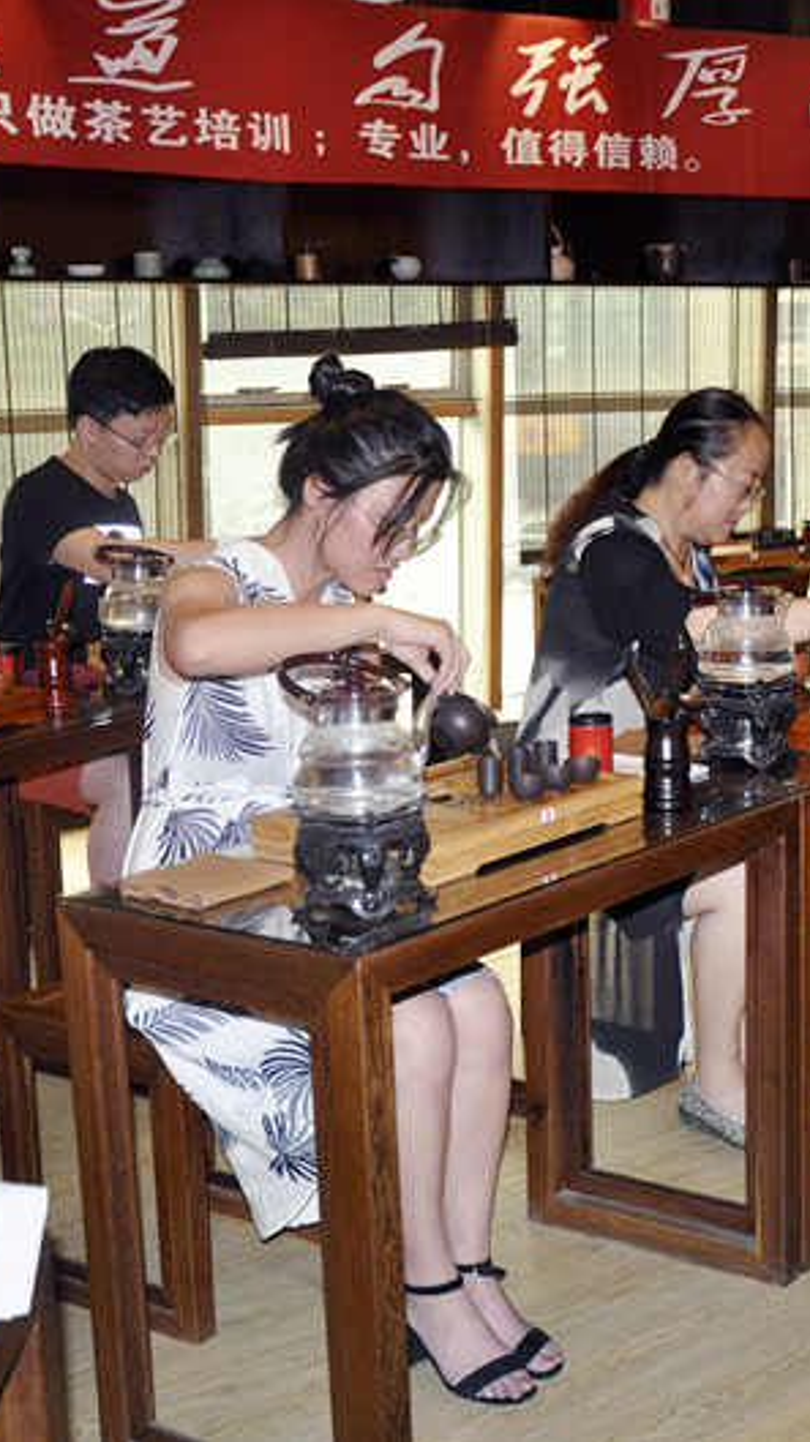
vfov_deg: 36.6
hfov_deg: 20.8
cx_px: 657
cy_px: 721
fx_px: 2180
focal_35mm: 57
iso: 800
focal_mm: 24
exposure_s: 1/60
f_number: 3.8
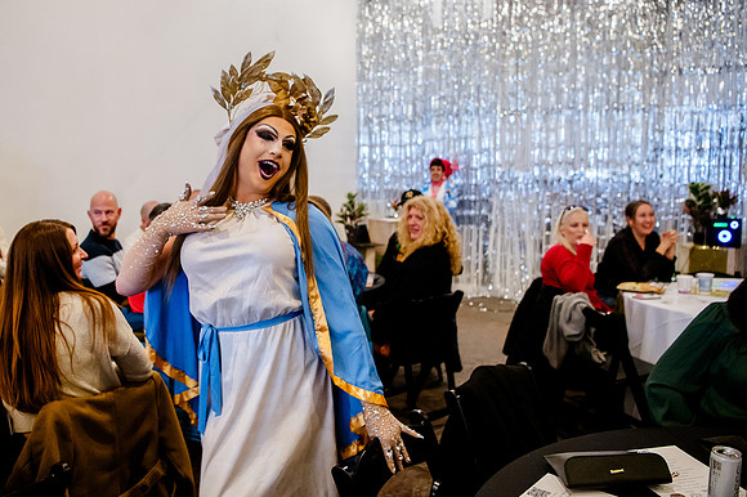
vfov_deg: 43.8
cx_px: 302
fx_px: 617
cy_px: 231
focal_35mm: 30
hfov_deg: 61.9
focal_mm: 24
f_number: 2.8
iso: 5000
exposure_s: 1/80
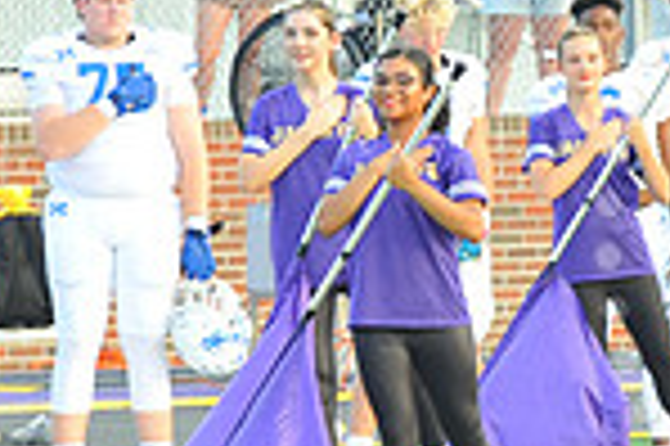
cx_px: 1025
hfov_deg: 2.9
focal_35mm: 722
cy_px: 230
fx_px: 13422
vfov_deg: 1.9
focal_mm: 185
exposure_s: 1/100
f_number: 6.3
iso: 500
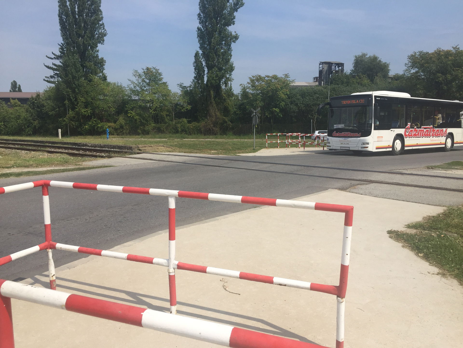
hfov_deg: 61.7
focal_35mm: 29
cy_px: 174
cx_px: 232
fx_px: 388
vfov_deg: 48.2
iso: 32
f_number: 2.2
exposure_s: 1/3049
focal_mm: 4.15
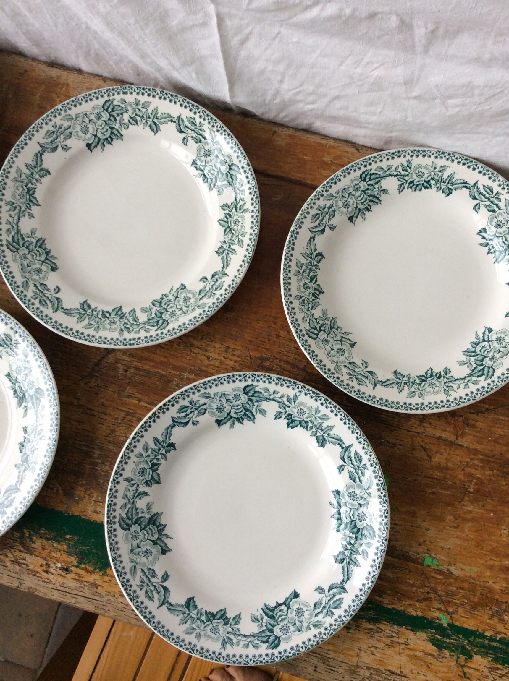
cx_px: 271
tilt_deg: -81.2
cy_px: 333
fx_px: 708
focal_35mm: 36
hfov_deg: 39.5
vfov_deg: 51.4
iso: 50
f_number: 2.4
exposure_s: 1/100
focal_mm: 3.3
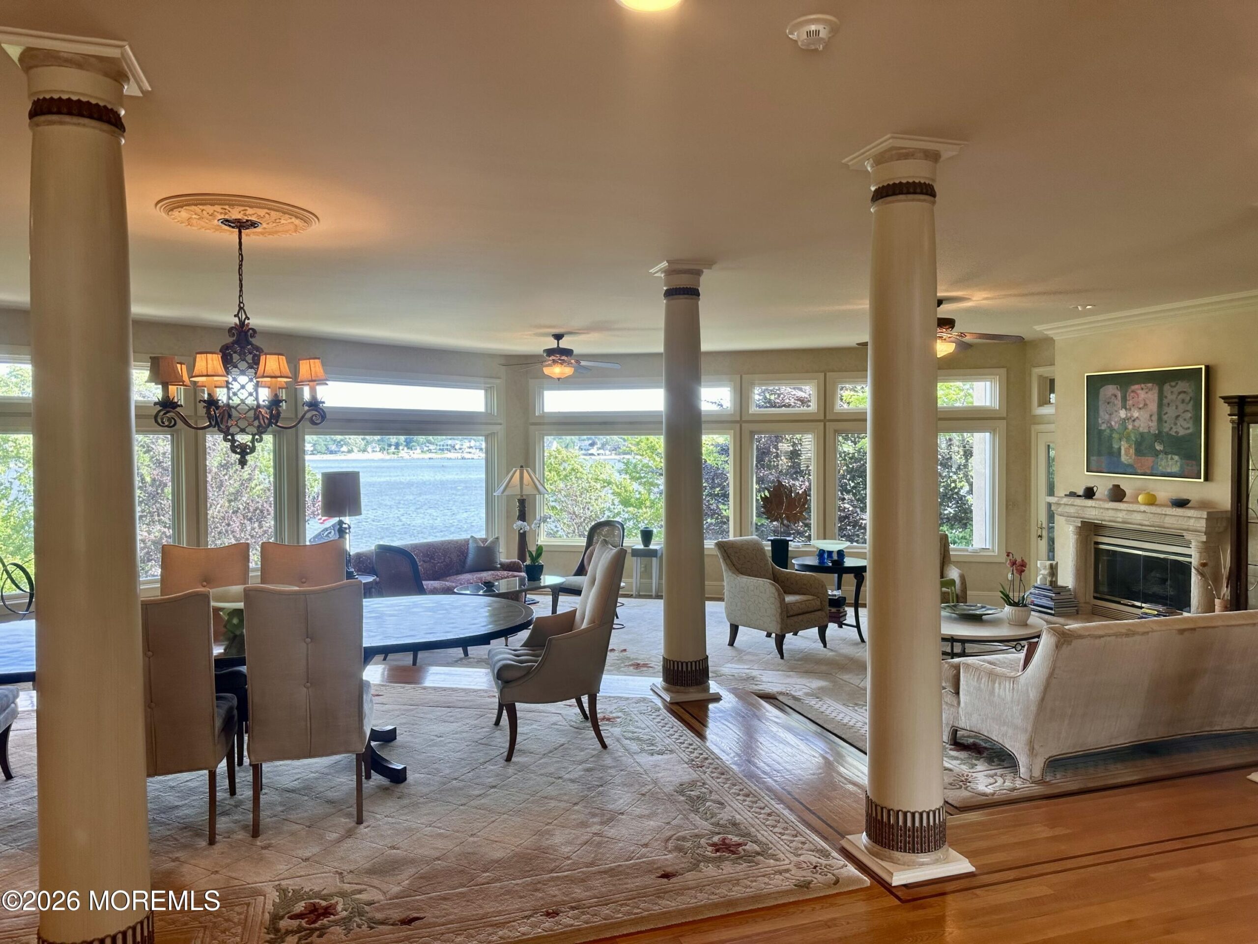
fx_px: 872
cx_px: 629
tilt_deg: -1.3
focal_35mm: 24
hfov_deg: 71.6
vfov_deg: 56.8
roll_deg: +0.1
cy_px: 472
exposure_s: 1/157
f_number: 1.78
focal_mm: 6.86
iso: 125
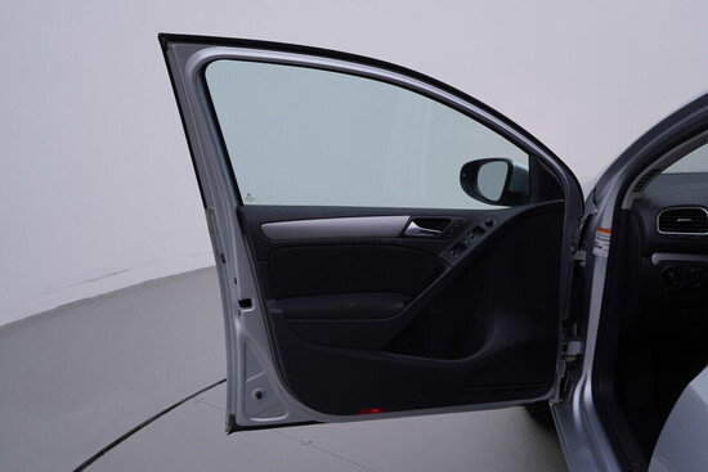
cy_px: 236
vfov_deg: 36.9
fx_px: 708
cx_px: 354
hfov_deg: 53.1
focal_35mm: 36
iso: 125
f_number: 4.5
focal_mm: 24
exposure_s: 1/100
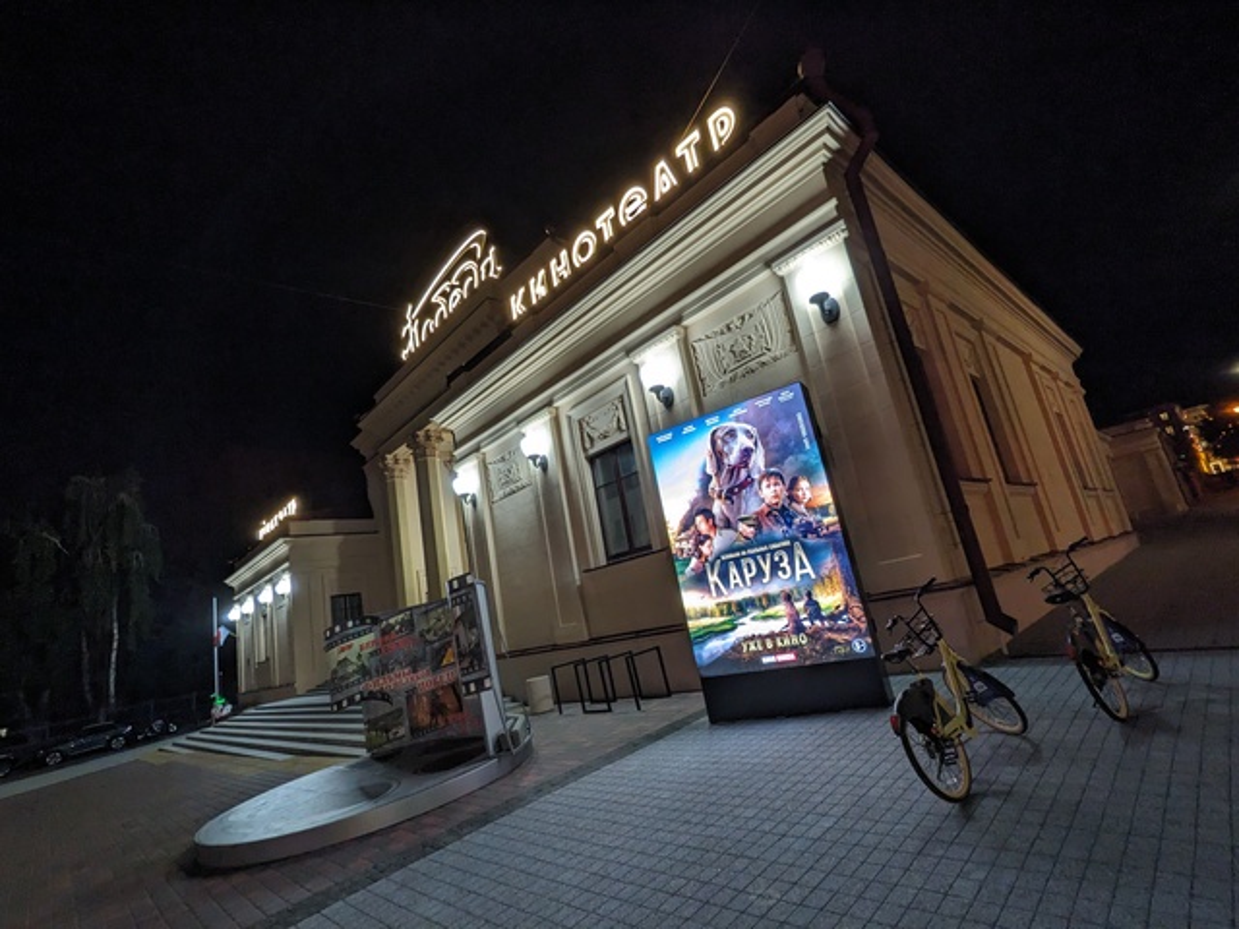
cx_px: 620
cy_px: 464
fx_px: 573
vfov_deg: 78.1
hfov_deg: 94.5
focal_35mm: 16
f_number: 2.2
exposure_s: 1/23.8
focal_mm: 2.22
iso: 81
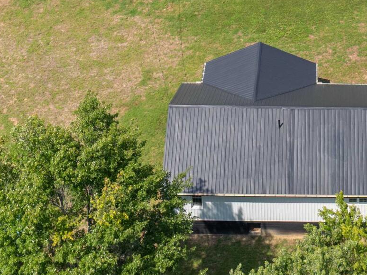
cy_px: -192
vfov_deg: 14.3
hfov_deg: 20.8
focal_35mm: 93
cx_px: 305
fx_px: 986
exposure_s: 1/30
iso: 100
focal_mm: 12.29
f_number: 2.8
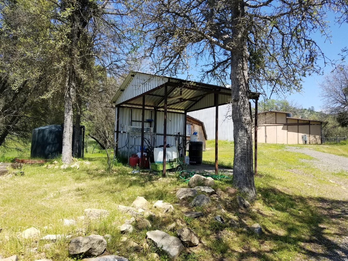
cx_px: 174
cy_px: 130
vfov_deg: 53.0
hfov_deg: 67.3
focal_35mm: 26
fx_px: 261
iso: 50
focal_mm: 4.25
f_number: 1.7
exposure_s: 1/1252
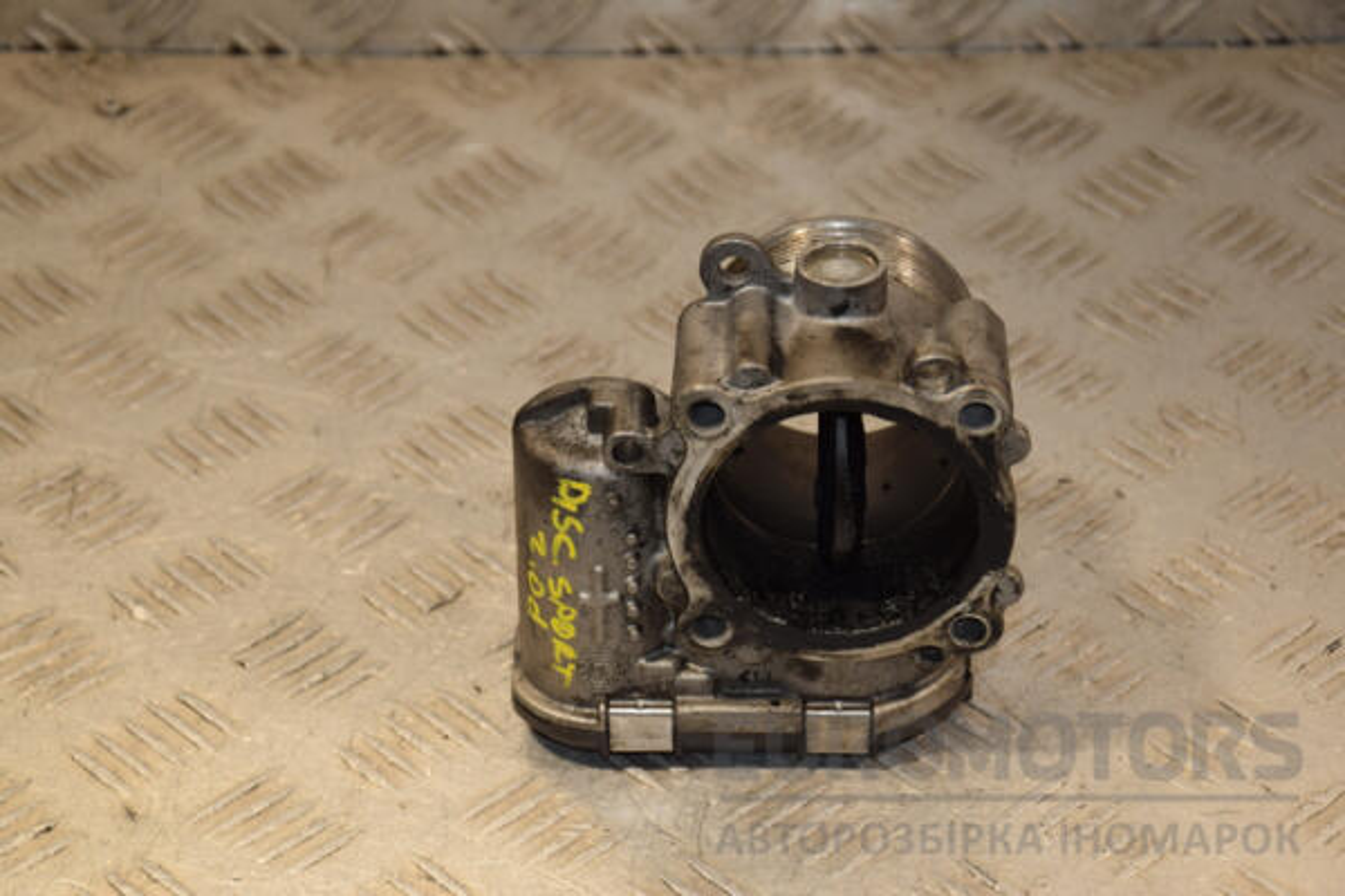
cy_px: 448
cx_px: 672
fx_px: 3923
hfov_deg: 19.5
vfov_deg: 13.0
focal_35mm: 105
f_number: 6.3
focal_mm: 70
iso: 800
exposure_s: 1/200
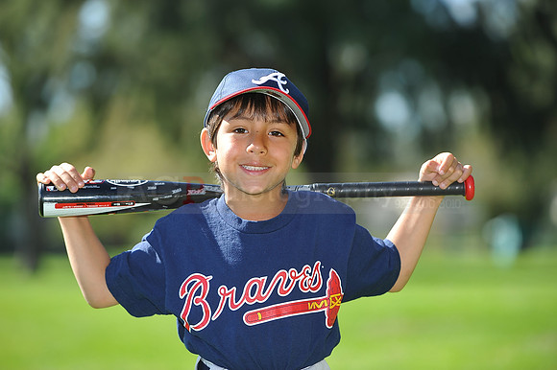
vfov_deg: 8.3
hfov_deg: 12.5
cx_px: 278
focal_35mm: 165
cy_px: 185
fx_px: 2551
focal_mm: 165
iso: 200
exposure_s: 1/640
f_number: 4.5
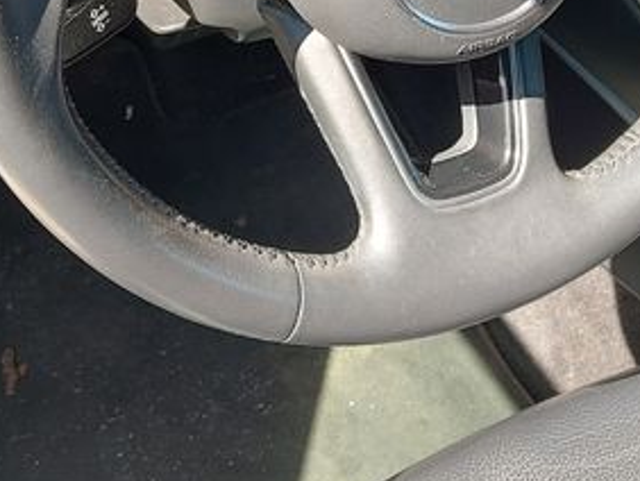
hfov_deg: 28.4
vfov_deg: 20.1
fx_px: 1258
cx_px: 420
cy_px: -118
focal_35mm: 68
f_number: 1.8
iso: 40
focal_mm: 5.23
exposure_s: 1/100
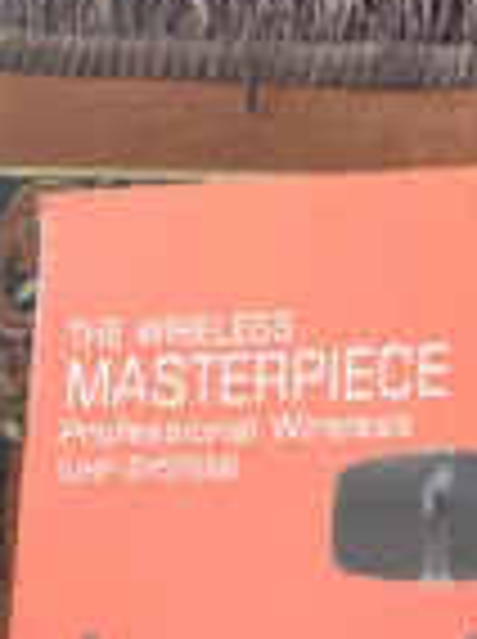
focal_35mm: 65
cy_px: 832
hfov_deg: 20.8
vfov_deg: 25.6
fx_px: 1198
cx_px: 590
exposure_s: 1/50
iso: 1597
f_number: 1.9
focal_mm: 5.52
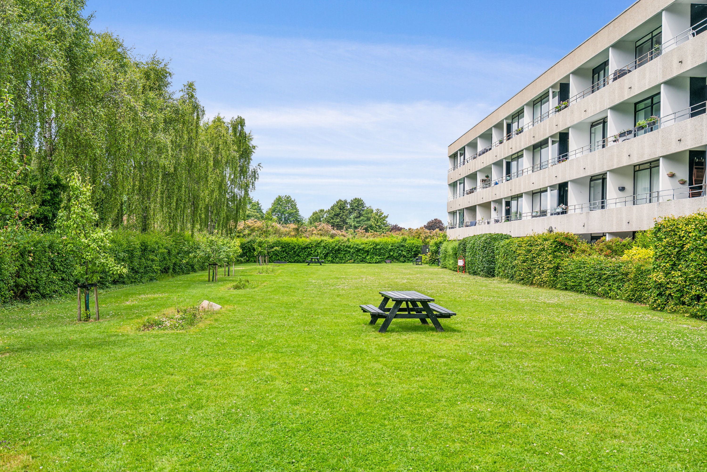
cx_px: 354
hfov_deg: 58.7
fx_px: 628
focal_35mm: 32
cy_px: 236
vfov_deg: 41.1
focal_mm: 32
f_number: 8
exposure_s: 1/500
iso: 400
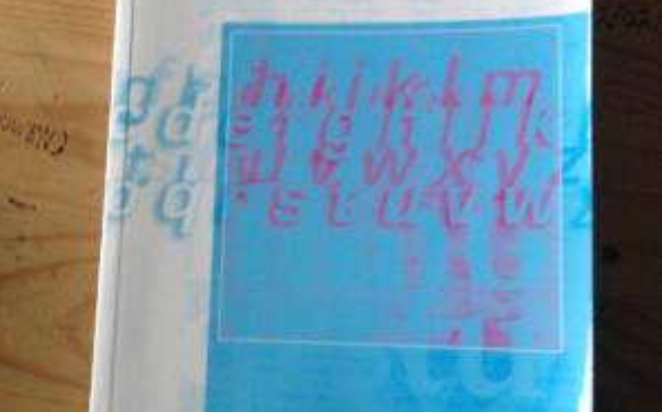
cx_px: 332
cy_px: 203
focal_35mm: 50
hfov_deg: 40.3
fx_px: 901
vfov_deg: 25.8
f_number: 2.4
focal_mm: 4.28
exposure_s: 1/24
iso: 50
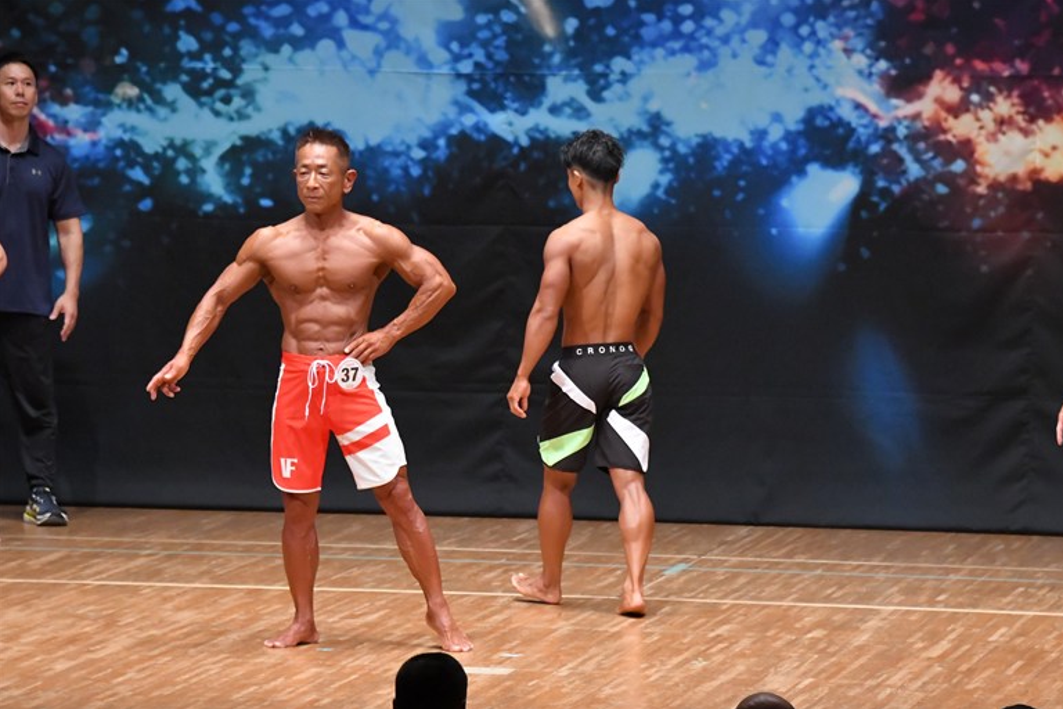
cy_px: 354
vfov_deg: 5.7
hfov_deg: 8.5
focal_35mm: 242
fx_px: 7145
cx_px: 535
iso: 8000
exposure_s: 1/400
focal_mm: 160
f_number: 5.6
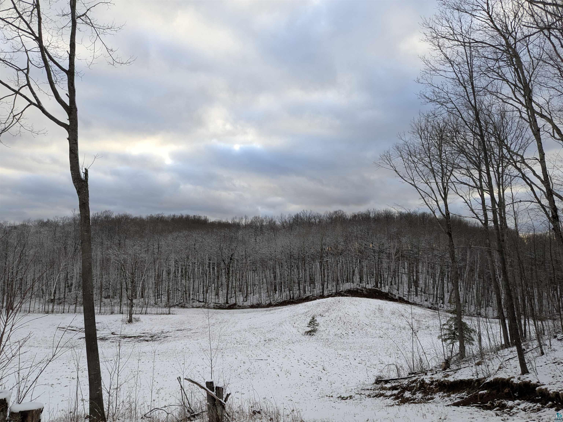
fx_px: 390
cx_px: 282
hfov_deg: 71.6
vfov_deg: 56.8
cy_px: 211
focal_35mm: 24
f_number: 1.7
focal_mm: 4.53
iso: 42
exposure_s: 1/351
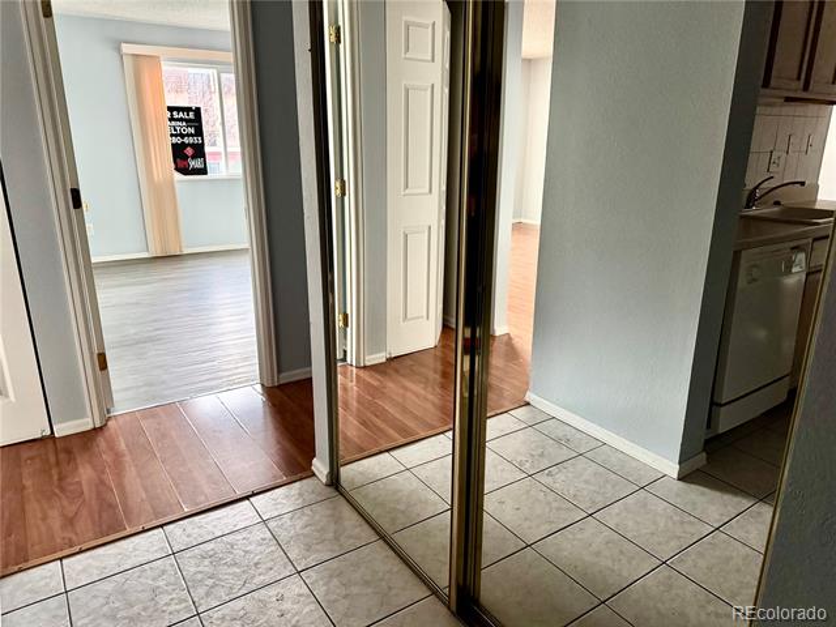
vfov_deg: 56.8
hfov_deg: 71.6
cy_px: 314
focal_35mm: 24
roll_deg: -0.9
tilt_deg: -16.9
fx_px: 580
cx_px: 418
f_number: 1.78
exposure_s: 1/49
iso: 800
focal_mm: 6.76
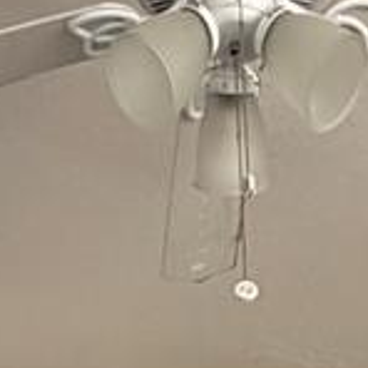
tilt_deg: -5.0
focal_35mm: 100
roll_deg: +2.7
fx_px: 1203
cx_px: 224
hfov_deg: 17.4
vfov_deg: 12.2
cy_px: 982
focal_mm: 2.22
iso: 250
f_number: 2.2
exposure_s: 1/121
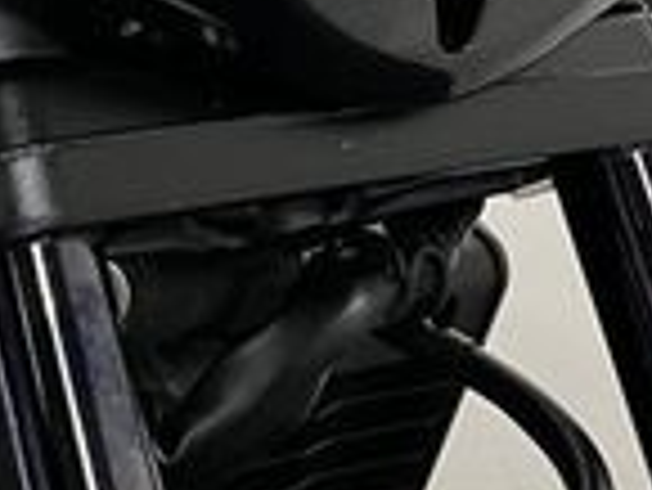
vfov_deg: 12.0
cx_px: 306
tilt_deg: -1.5
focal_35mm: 115
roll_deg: +1.2
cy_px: -360
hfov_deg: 17.1
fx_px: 2168
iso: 125
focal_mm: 5.1
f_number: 1.6
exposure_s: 1/50
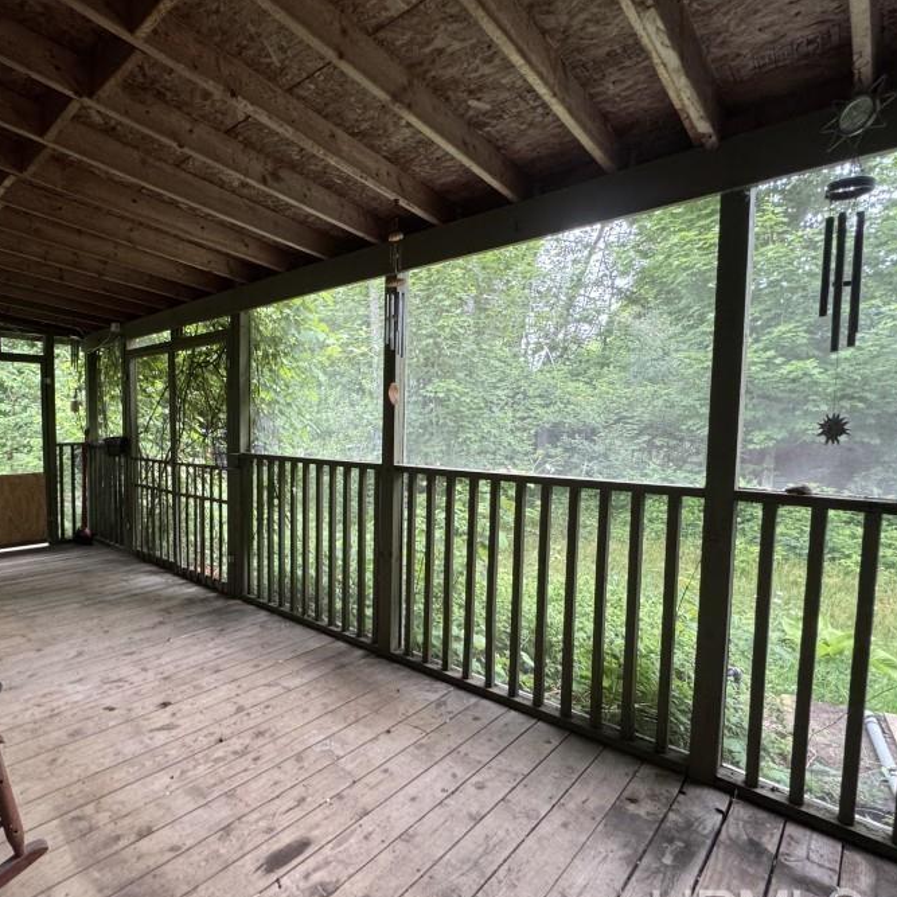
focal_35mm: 19
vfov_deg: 77.6
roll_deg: -0.8
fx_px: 557
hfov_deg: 76.3
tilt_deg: -5.0
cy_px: 465
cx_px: 335
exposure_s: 1/99
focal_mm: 2.22
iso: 250
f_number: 2.2
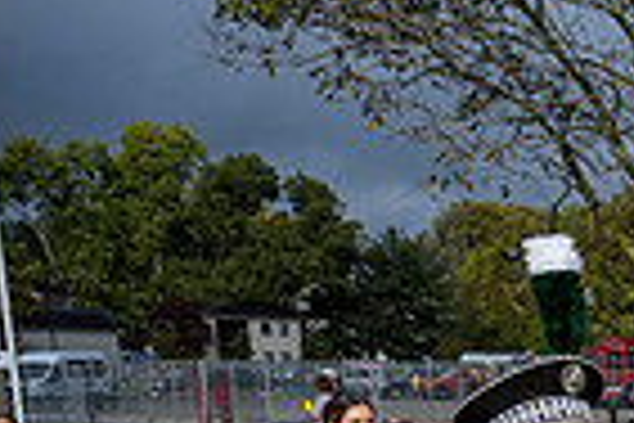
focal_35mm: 99
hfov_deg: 16.1
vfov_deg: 12.8
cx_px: 1259
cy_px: 700
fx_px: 1743
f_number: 4
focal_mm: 24
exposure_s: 1/1600
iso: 125
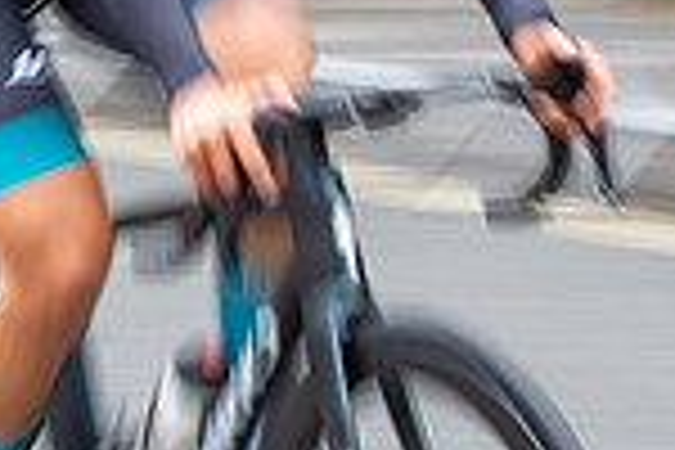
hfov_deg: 7.6
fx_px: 5081
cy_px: -353
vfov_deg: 5.0
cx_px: 180
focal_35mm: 271
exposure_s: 1/40
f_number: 14
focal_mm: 70
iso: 640
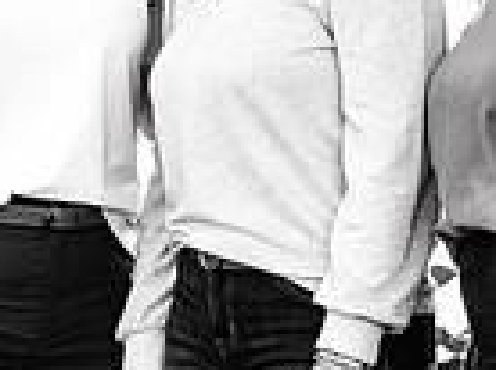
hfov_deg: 4.7
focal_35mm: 419
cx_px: -58
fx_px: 5993
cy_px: 52
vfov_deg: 3.5
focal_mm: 92
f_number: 4
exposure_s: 1/160
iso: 320
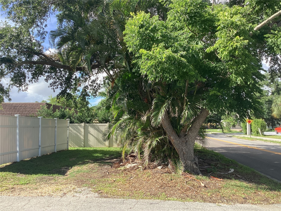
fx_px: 252
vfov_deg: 45.4
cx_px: 140
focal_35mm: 31
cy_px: 106
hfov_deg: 58.4
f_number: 2.4
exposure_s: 1/422
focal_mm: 3.3
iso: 25
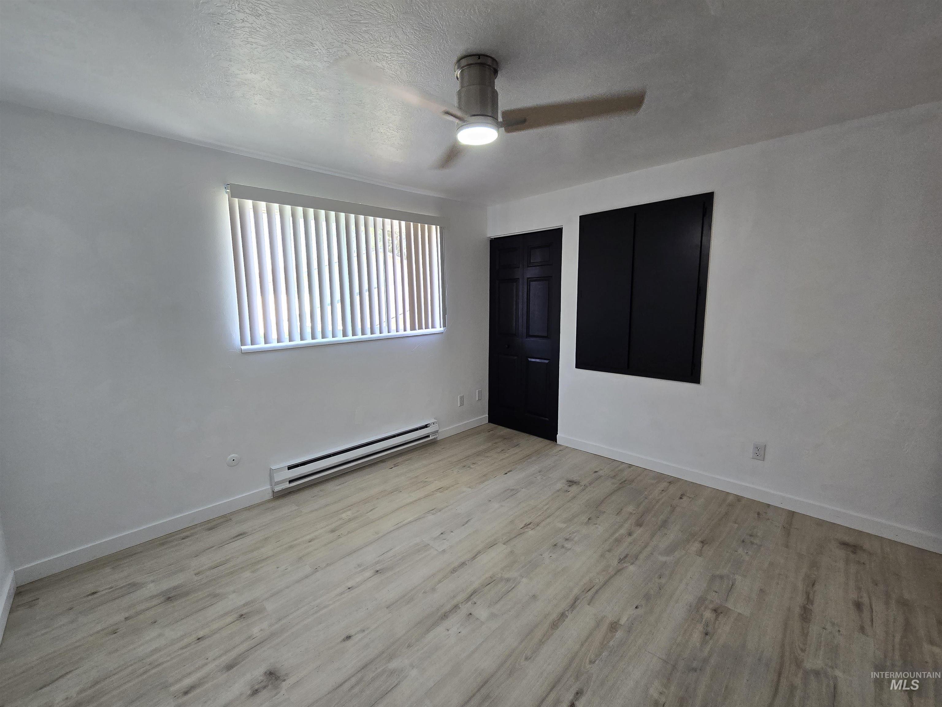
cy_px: 354
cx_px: 471
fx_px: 354
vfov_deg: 89.9
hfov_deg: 106.2
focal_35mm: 13
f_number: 2.2
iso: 160
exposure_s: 1/100
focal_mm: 2.2
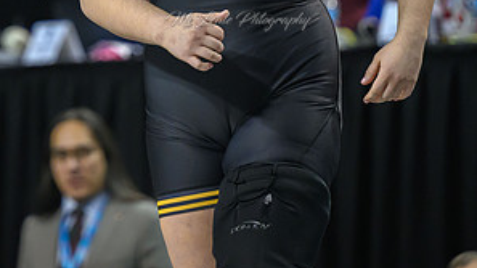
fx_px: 5843
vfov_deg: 2.6
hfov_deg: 4.7
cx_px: 122
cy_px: -118
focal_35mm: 462
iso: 4000
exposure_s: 1/800
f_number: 2.8
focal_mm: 170
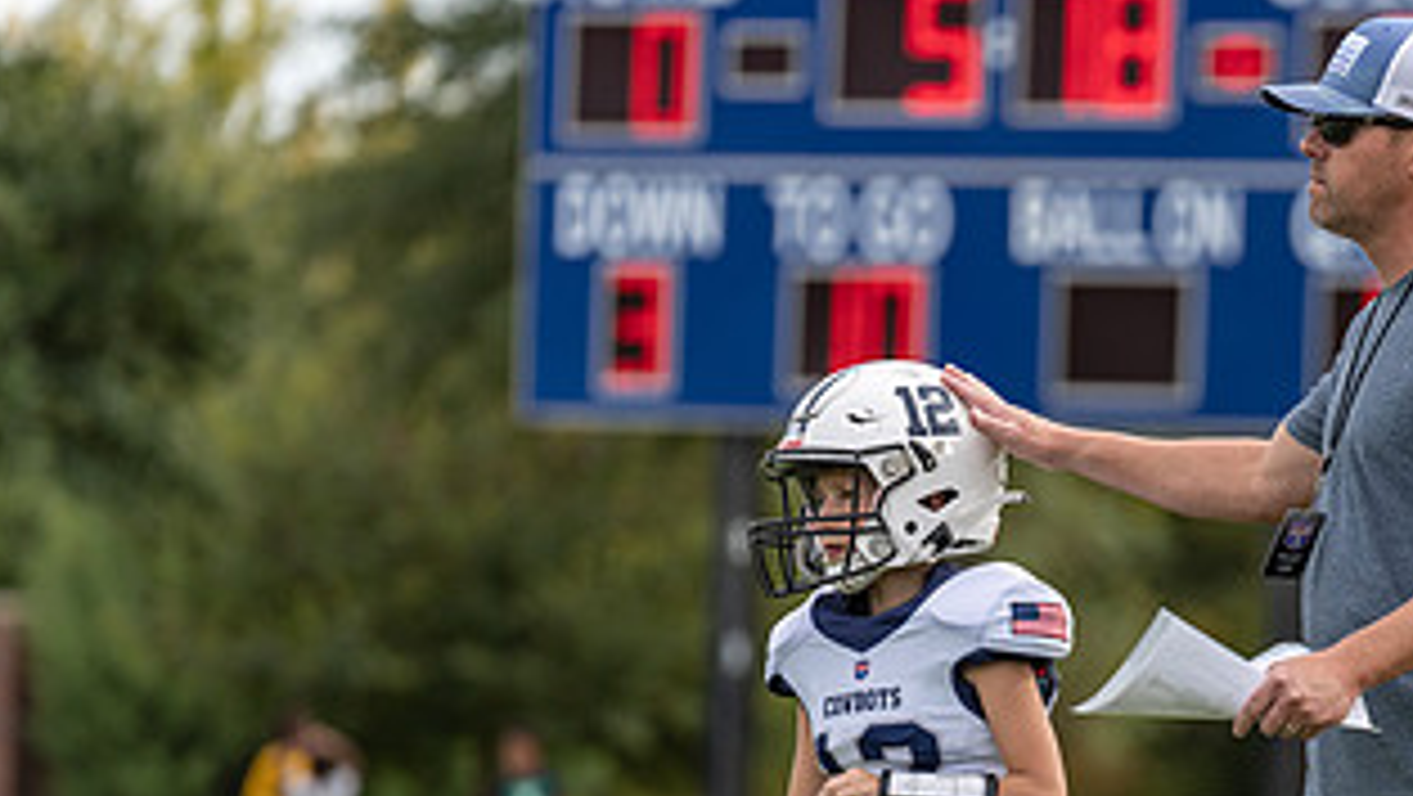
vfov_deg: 3.1
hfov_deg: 5.6
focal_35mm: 387
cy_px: 704
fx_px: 14507
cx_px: 1170
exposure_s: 1/1250
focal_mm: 200
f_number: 3.5
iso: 200
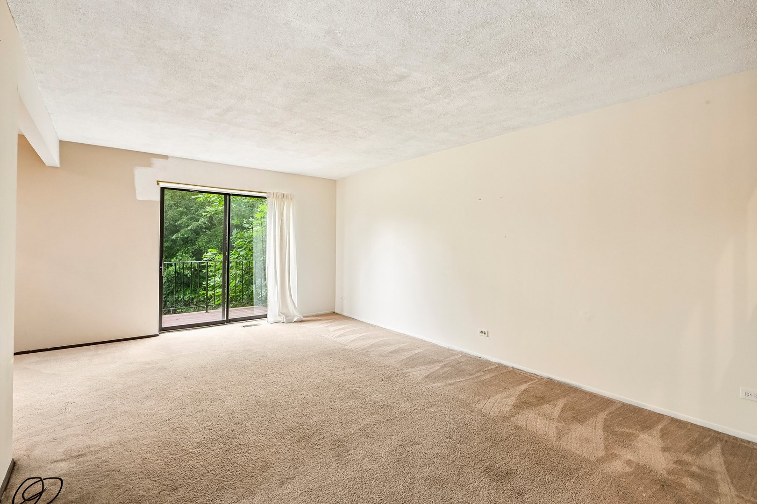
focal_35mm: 16
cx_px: 378
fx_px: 336
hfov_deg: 96.7
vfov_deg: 73.7
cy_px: 252
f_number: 13
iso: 400
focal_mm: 16
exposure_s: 1/13
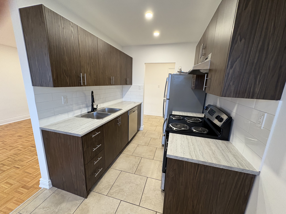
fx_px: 116
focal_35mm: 14
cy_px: 107
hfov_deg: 102.1
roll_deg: -2.3
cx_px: 143
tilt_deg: -11.3
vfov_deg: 85.7
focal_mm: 2.22
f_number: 2.2
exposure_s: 1/60
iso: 200
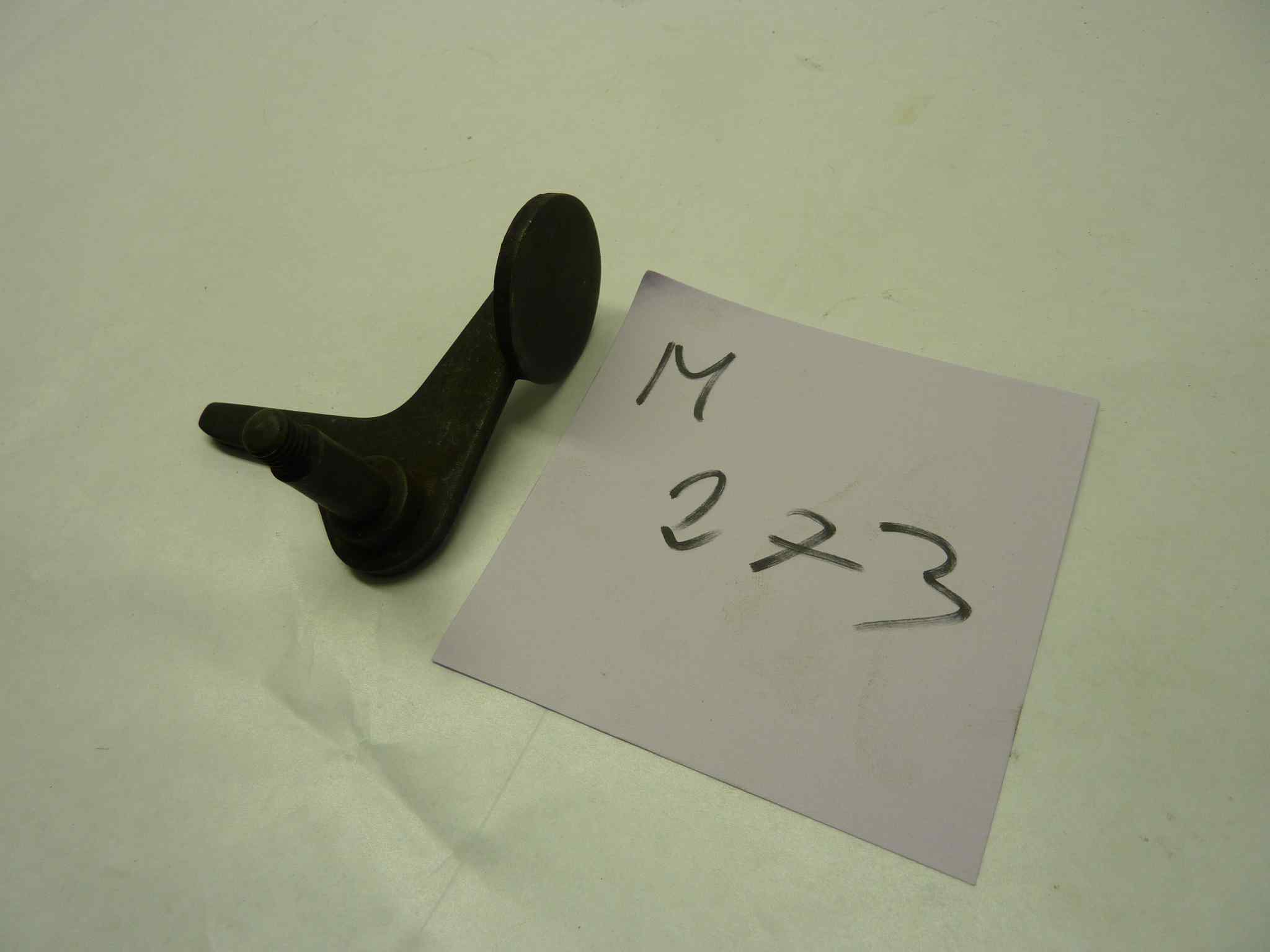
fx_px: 917
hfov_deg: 69.4
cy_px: 476
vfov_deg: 54.9
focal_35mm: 25
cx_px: 635
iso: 80
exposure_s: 1/50
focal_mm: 4.1
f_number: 3.3
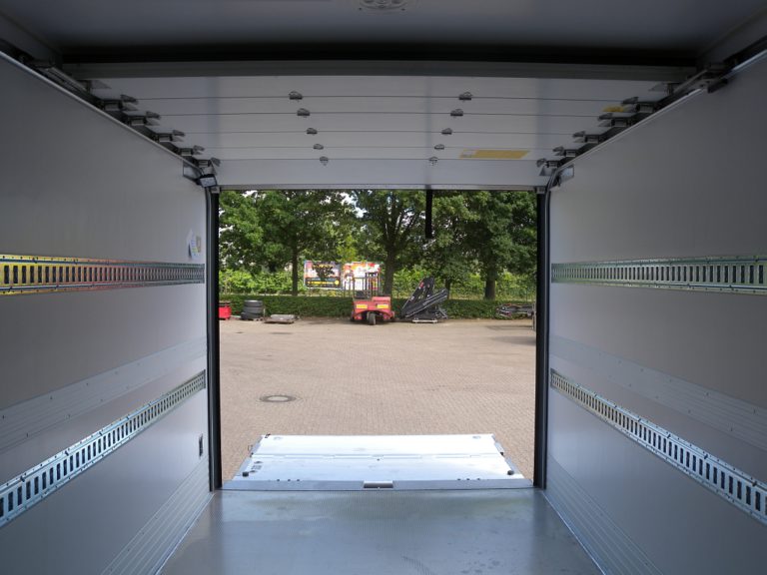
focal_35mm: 28
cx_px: 384
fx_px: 620
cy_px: 288
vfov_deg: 49.7
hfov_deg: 63.4
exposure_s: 1/172
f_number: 5.1
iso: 64
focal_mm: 6
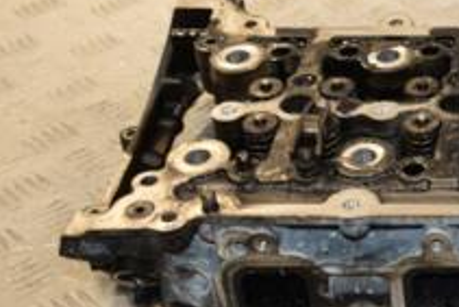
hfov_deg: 17.5
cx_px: 563
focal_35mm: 111
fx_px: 1416
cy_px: 87
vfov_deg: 12.3
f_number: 5
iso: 800
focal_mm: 26
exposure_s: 1/200
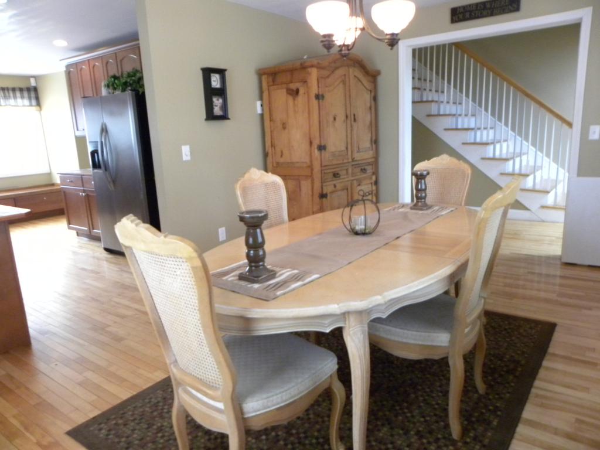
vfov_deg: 53.1
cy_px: 225
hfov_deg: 67.3
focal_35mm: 26
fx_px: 451
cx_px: 300
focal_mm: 4.6
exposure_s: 1/34.5
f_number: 3.5
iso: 400
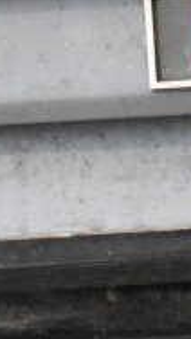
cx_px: 470
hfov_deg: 6.6
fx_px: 1555
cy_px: 17
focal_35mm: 173
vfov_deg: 12.3
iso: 6400
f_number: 6.3
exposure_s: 1/160
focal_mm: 34
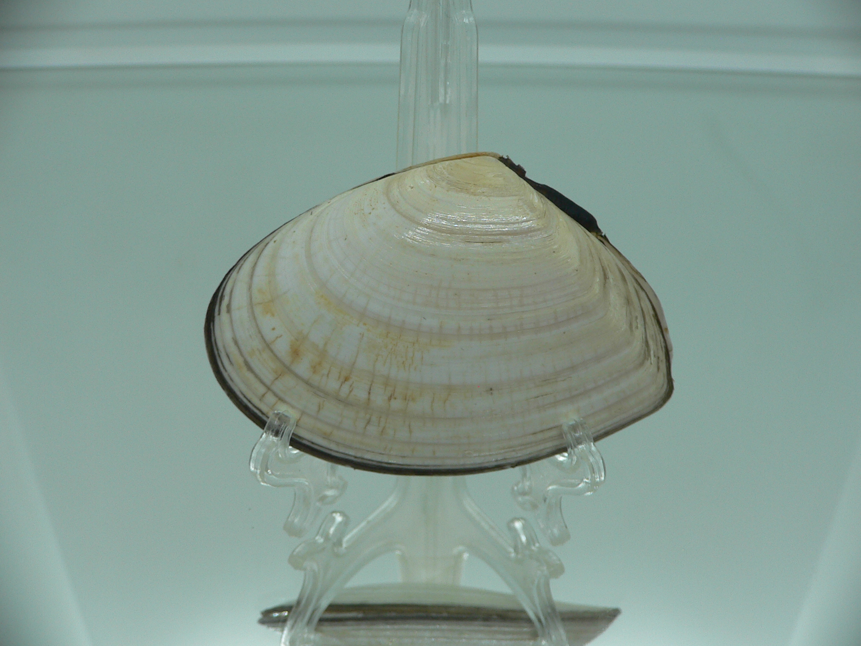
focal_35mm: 35
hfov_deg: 52.6
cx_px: 430
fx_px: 871
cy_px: 323
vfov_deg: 40.7
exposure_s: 1/60
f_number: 2.8
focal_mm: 4.6
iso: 80
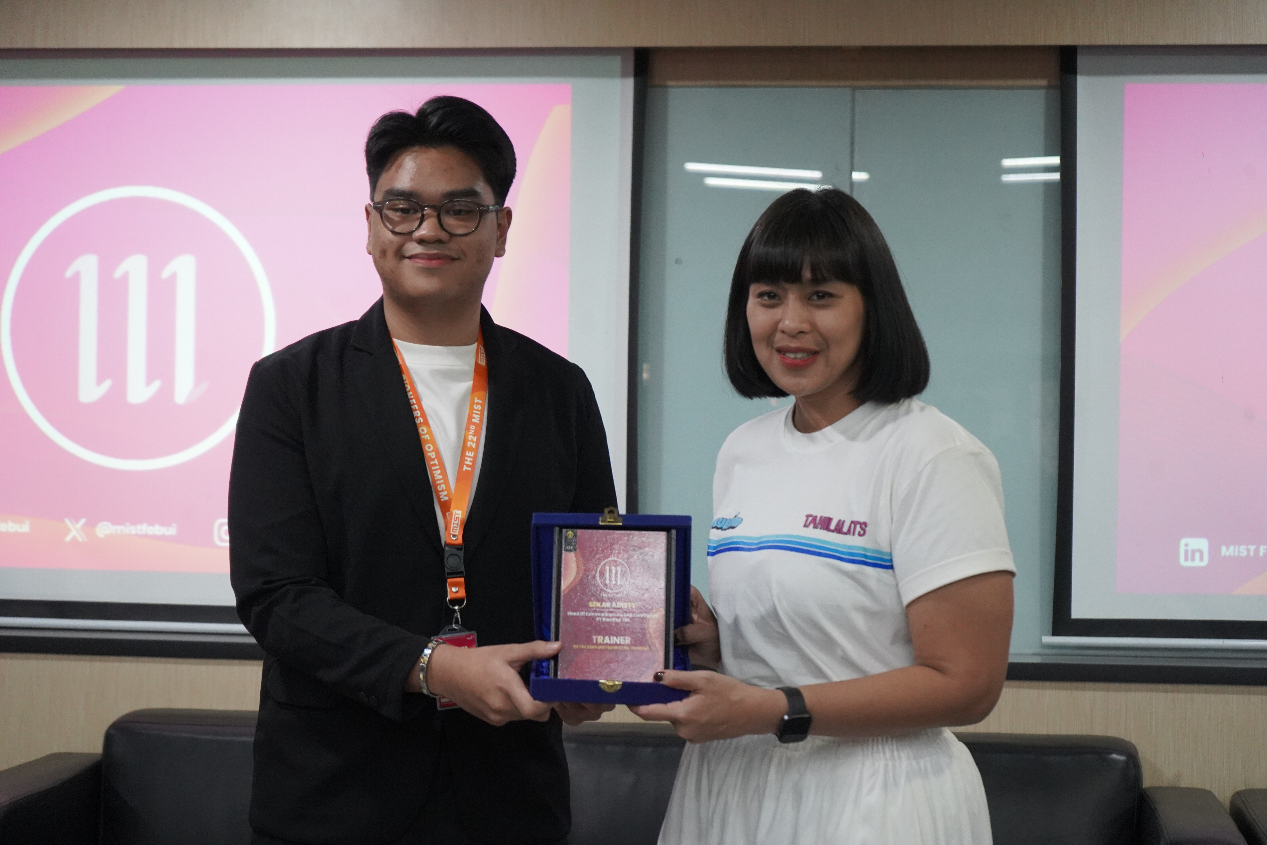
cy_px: 422
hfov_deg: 28.8
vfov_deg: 19.5
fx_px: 2463
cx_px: 634
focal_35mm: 70
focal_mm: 70
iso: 5000
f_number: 5.6
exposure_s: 1/160
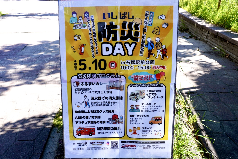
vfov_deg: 51.4
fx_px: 165
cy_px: 80
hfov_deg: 71.5
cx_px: 117
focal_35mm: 25
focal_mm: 16
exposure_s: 1/125
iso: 100
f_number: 8
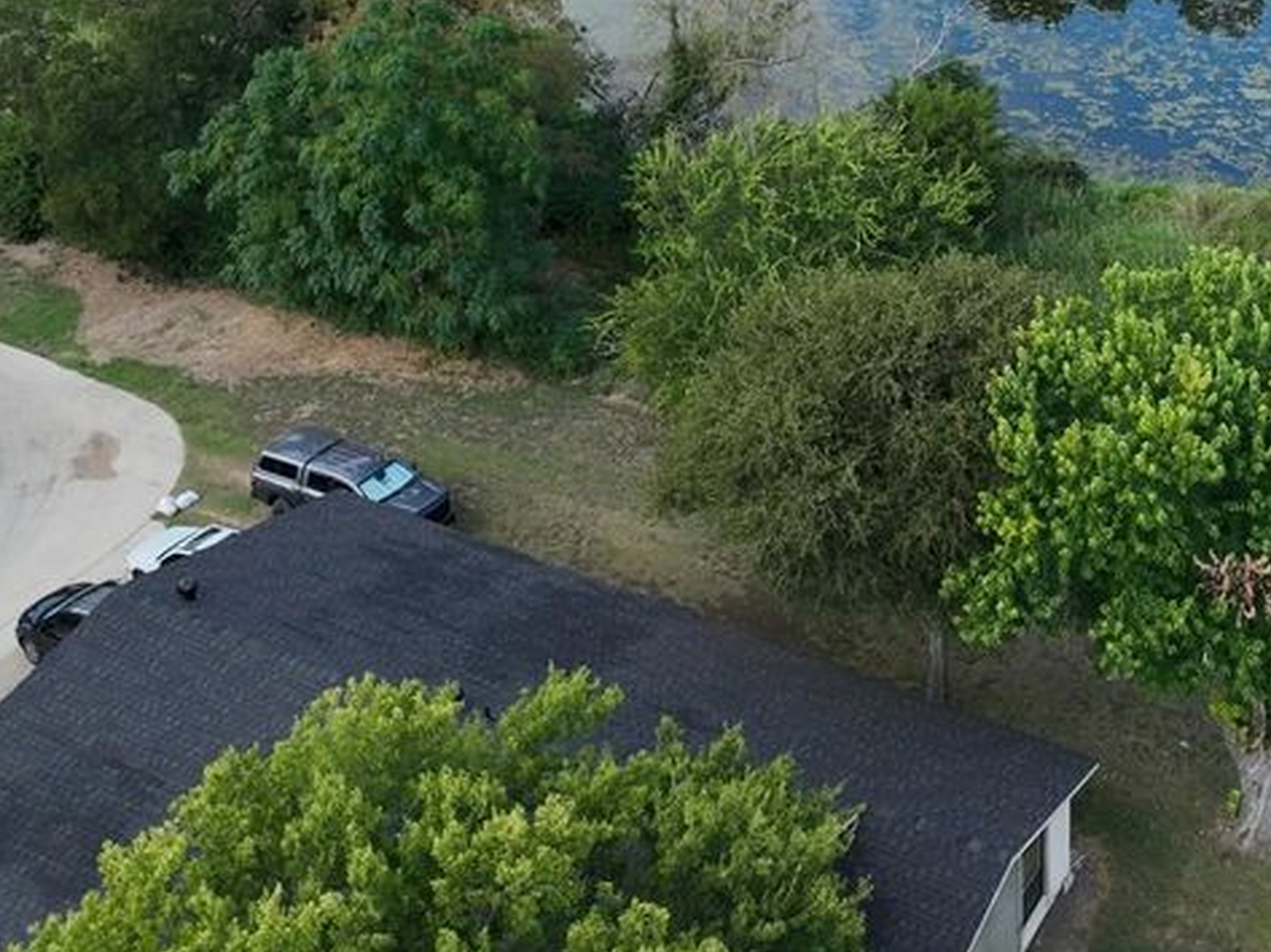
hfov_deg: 35.9
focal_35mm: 52
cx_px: 981
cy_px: -74
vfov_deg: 26.0
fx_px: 1908
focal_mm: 12.29
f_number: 2.8
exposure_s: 1/800
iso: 150
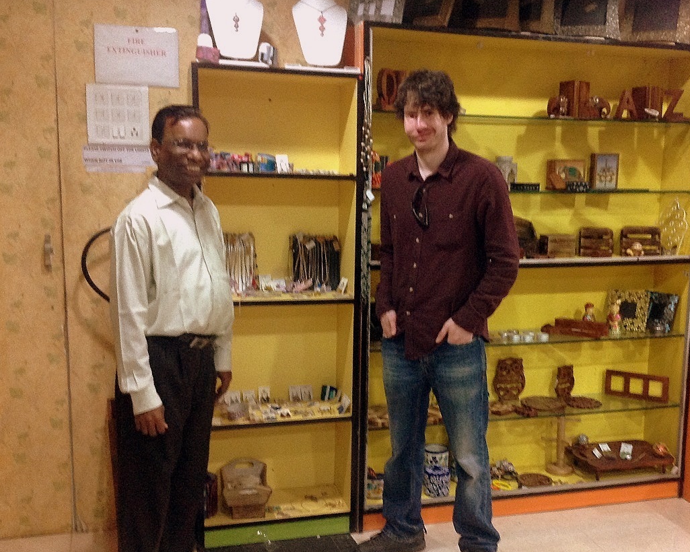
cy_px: 301
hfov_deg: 42.8
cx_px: 402
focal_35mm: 43
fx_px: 878
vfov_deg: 34.9
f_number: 2.4
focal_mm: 4.28
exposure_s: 1/17
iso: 320
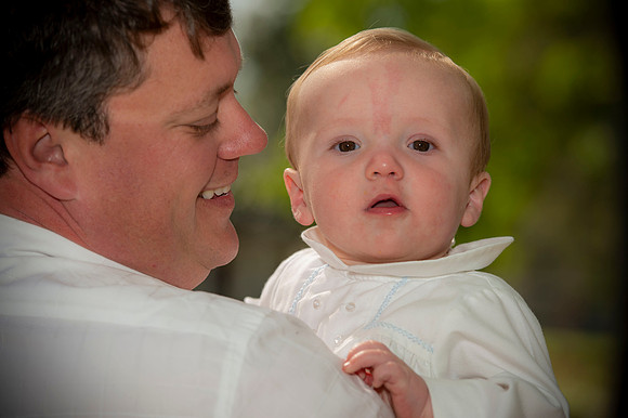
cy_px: 209
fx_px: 2789
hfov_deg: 12.8
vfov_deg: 8.6
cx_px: 314
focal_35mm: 160
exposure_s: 1/250
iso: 50
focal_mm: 160
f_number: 5
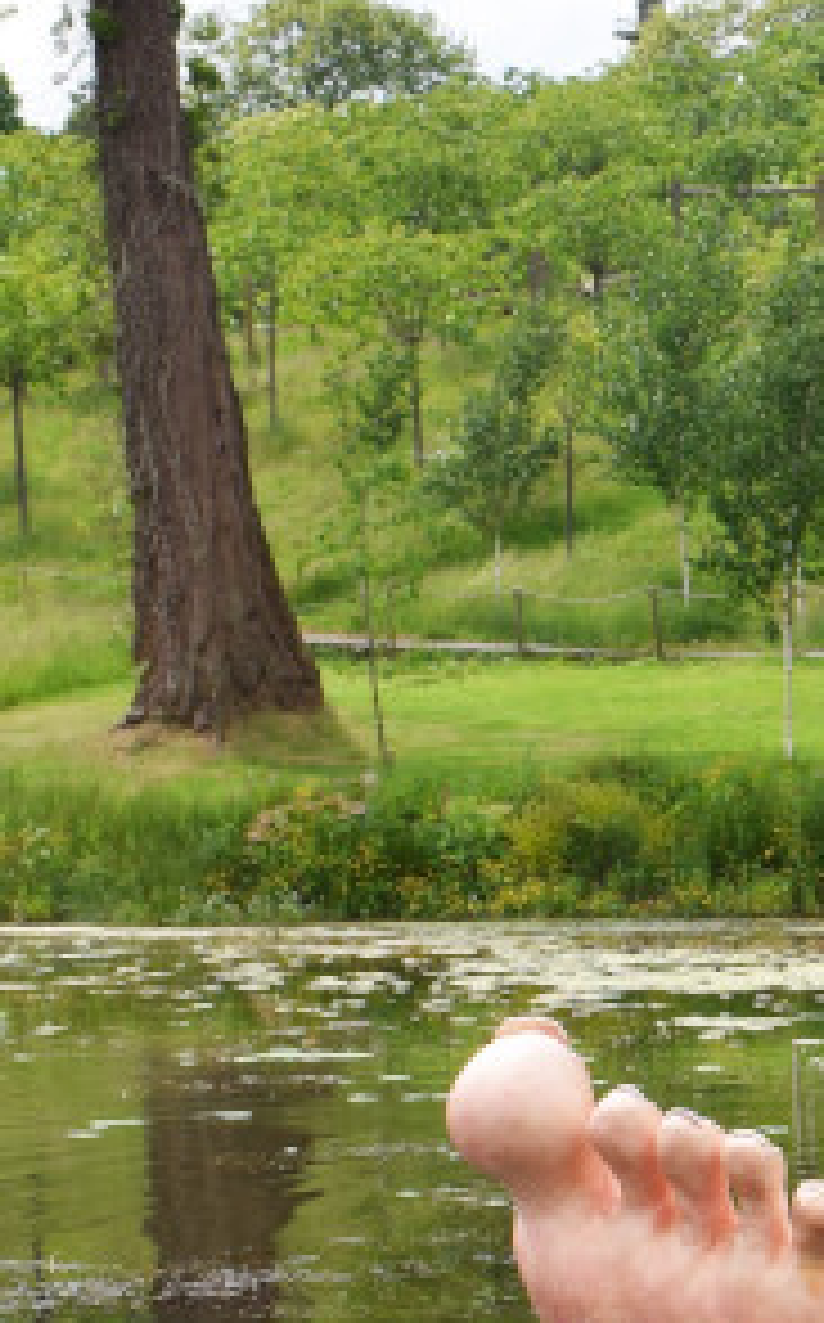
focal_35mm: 128
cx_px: 1189
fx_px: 4613
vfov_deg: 16.3
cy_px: 983
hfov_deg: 9.9
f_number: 9
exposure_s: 1/320
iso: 200
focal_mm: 24
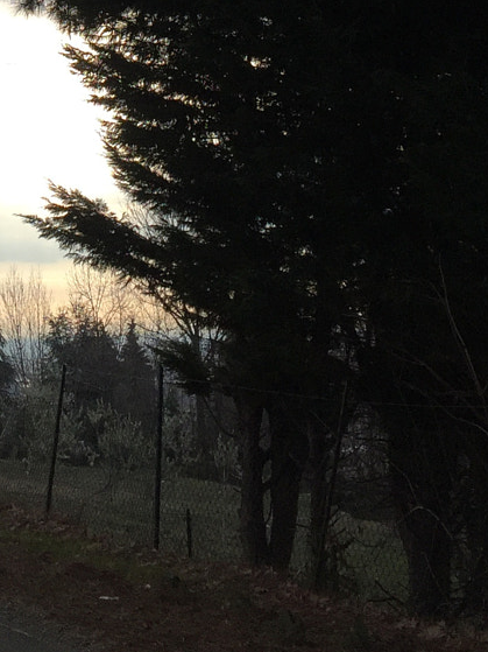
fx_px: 1561
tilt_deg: +20.8
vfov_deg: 20.9
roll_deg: +2.3
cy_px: -254
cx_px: -37
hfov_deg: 17.2
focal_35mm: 83
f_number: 2.2
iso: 32
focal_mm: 4.15
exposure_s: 1/1464
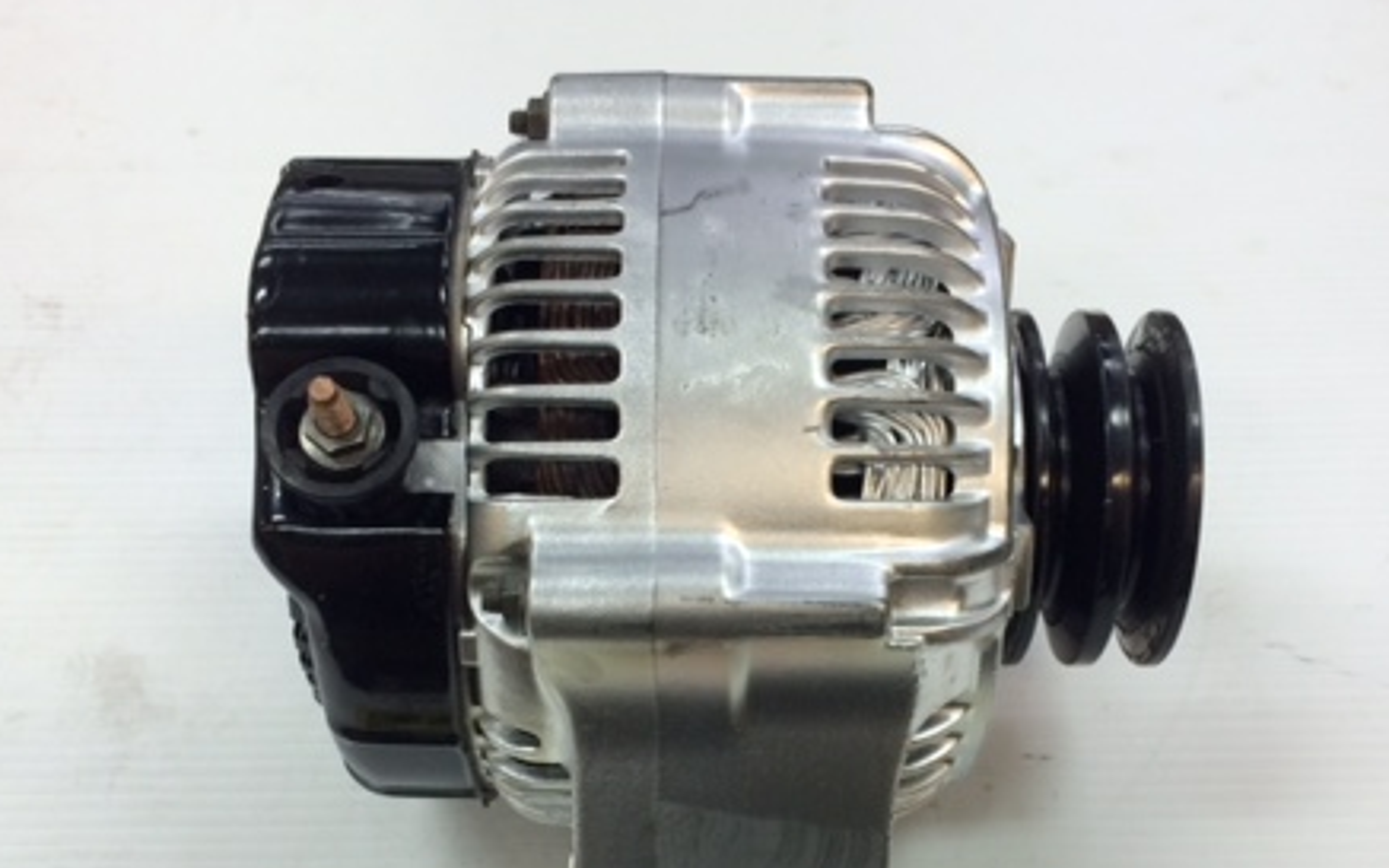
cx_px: 741
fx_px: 1703
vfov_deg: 27.9
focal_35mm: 45
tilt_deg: -53.6
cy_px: 706
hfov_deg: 44.3
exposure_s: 1/33
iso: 40
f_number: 2.2
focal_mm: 4.15
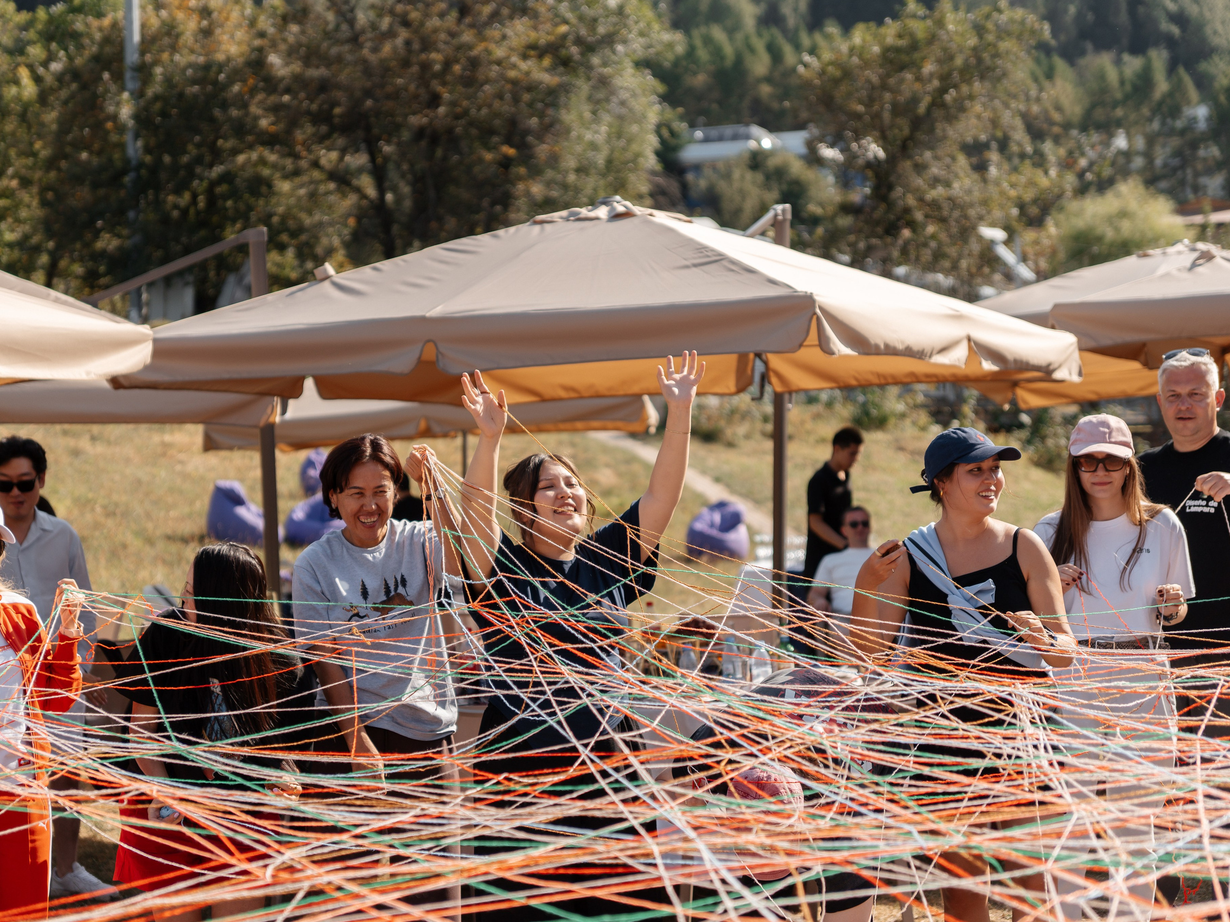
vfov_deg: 19.4
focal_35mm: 76
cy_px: 460
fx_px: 2700
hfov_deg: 25.7
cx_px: 569
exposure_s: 1/1600
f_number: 2.8
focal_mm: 70
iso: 100
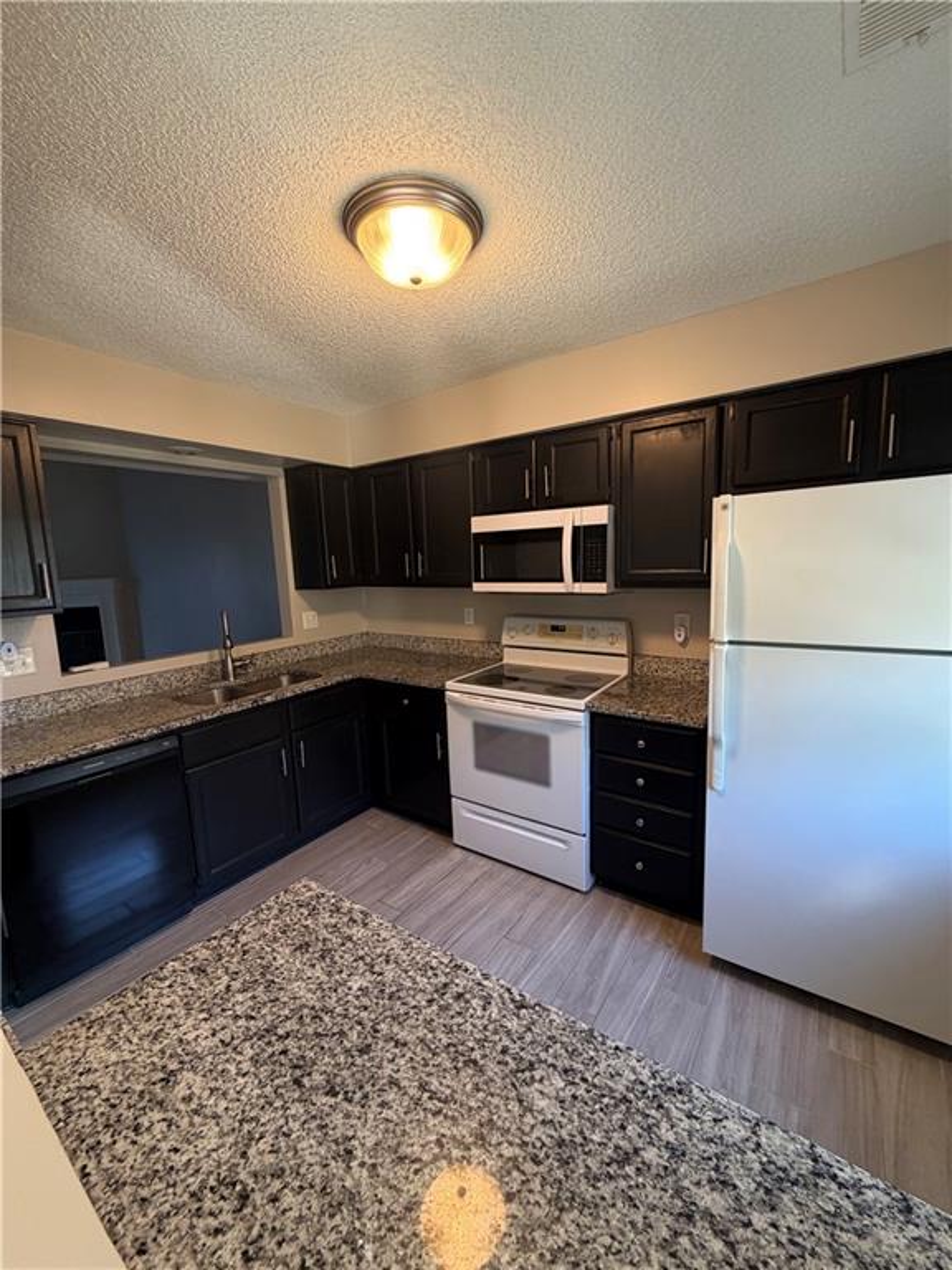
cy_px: 635
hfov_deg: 85.7
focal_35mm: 14
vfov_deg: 102.1
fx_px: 513
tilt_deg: -8.5
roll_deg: +1.2
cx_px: 476
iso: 200
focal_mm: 2.22
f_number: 2.2
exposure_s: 1/60
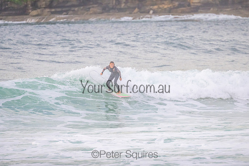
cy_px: 83
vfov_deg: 2.3
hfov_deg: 3.4
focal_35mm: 600
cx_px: 124
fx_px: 4147
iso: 640
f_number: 5.6
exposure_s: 1/2500
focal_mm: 400
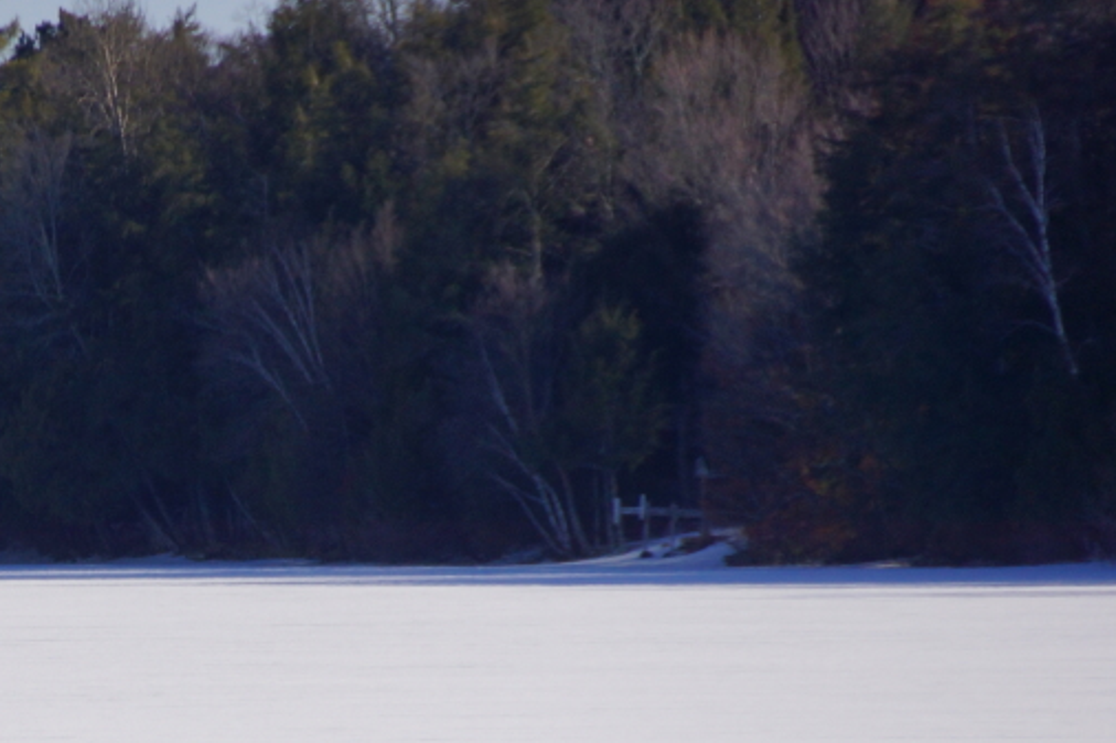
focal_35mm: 741
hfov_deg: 2.8
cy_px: 512
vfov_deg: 1.9
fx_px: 22962
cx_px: 151
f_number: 6.3
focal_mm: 250
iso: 200
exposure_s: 1/400
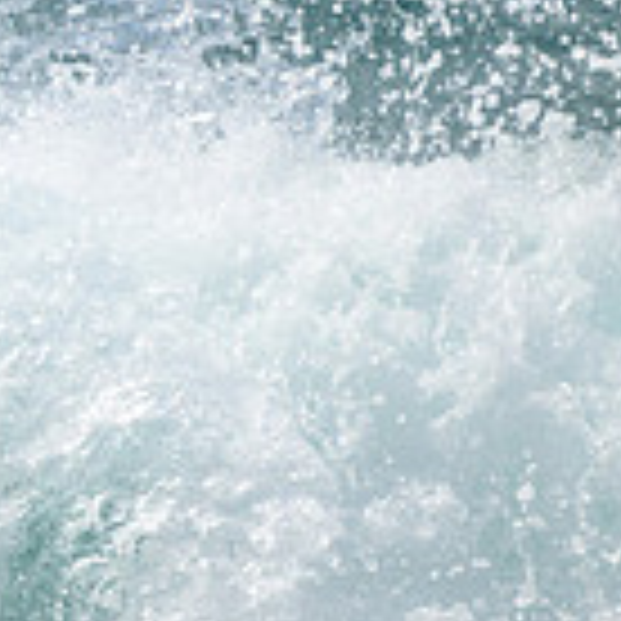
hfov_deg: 0.6
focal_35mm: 2854
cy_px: 569
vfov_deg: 0.6
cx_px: -522
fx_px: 57926
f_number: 11
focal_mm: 800
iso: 720
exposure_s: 1/2000
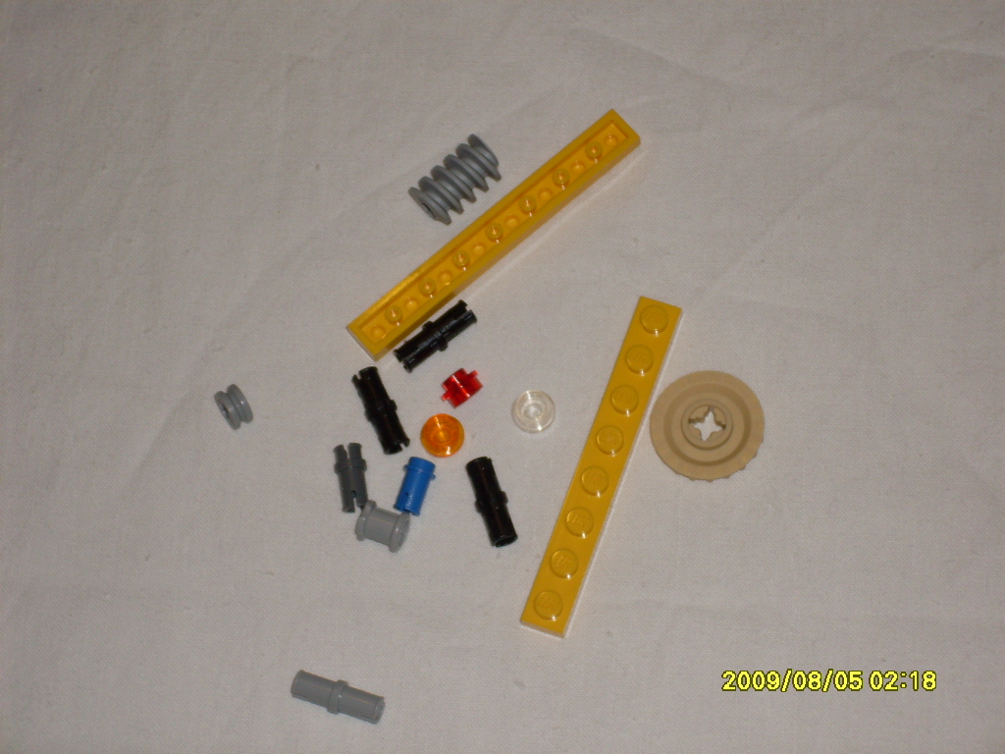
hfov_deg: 17.3
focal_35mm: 114
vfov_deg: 13.0
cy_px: 377
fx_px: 3310
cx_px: 502
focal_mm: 18.9
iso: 100
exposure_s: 1/60
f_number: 5.2
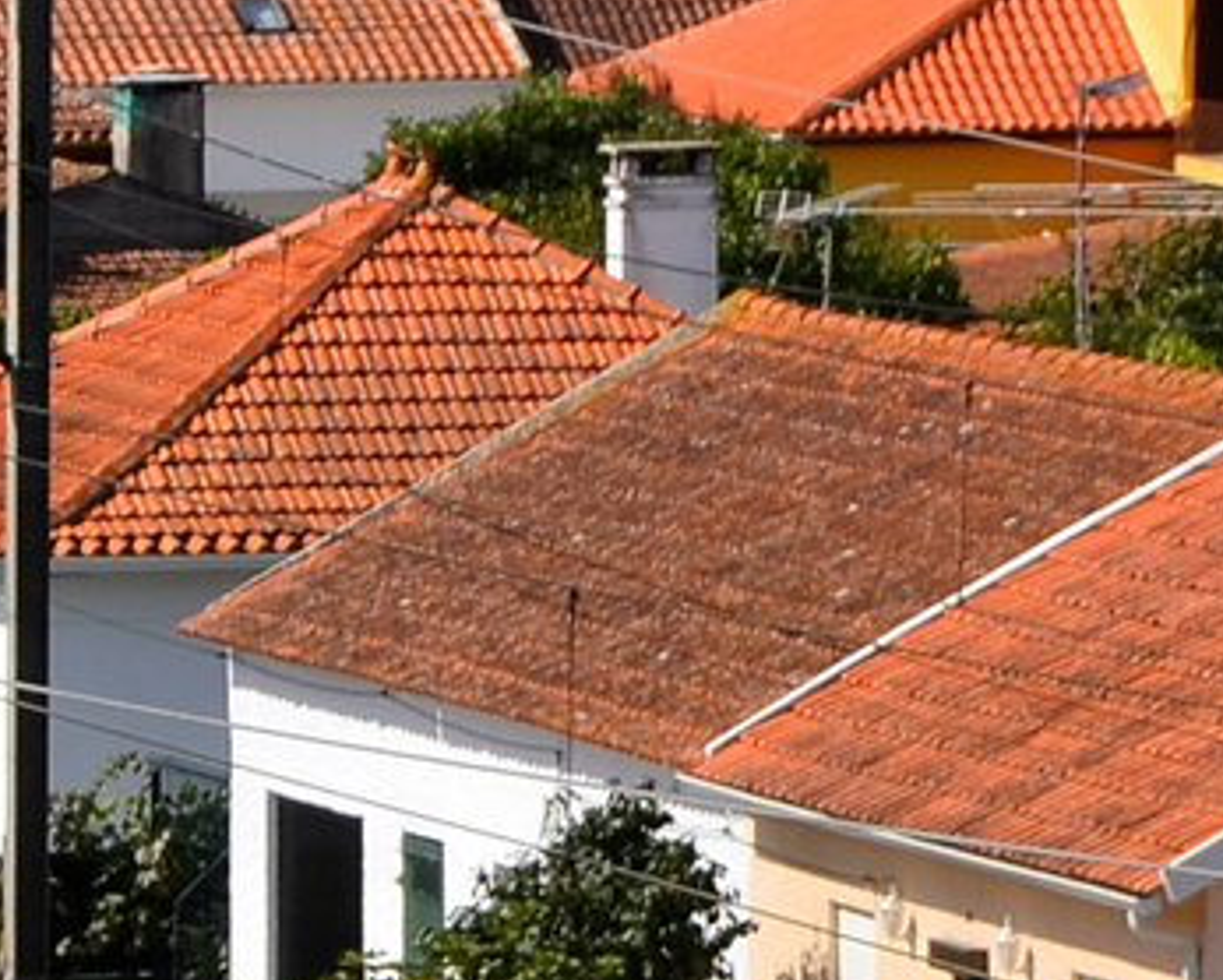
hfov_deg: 4.7
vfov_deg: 3.8
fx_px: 14631
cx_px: -1889
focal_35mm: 404
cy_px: 229
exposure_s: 1/500
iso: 100
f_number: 8
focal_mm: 52
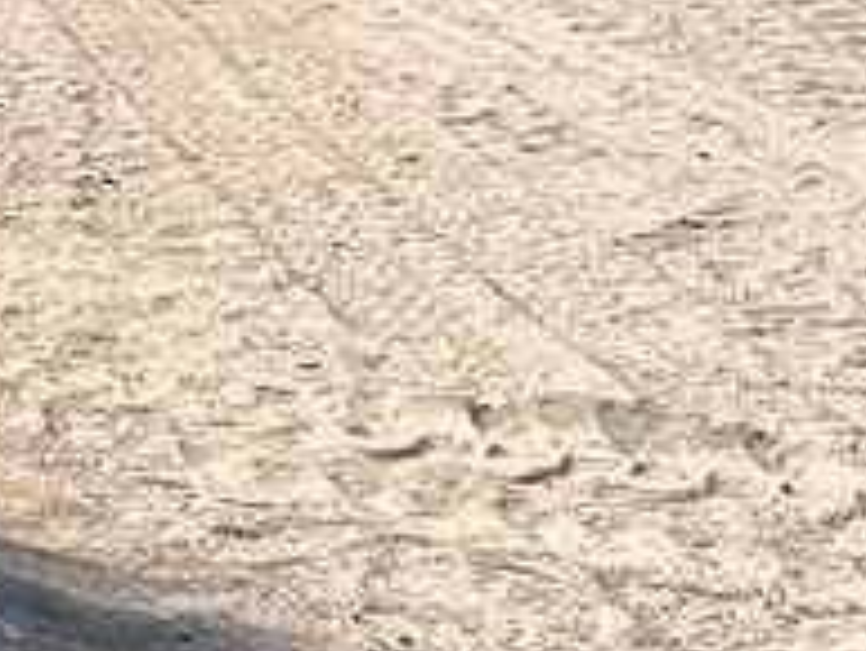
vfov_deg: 10.6
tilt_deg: -7.5
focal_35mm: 138
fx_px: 3455
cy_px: -94
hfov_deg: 11.3
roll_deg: +1.7
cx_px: -1360
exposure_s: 1/3704
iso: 50
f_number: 1.5
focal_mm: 5.7
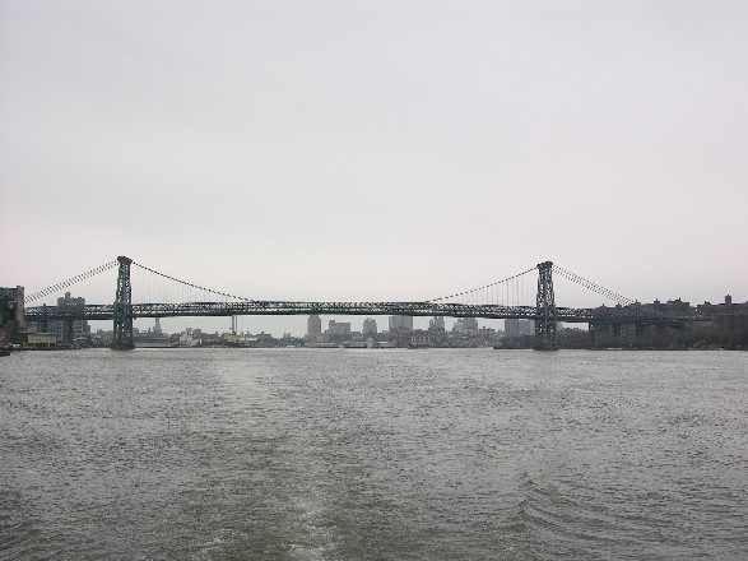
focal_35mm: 35
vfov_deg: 40.7
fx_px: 756
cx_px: 374
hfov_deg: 52.6
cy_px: 280
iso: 50
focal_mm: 8.9
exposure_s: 1/104
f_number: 7.1
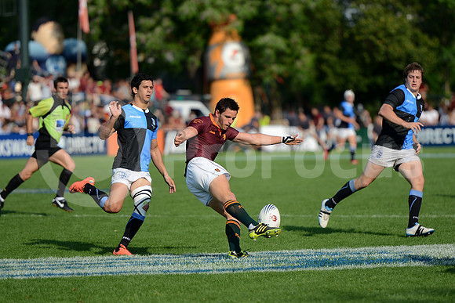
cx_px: 228
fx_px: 2528
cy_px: 152
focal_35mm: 200
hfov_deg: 10.3
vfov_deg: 6.9
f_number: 2.8
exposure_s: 1/2500
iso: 250
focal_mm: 200
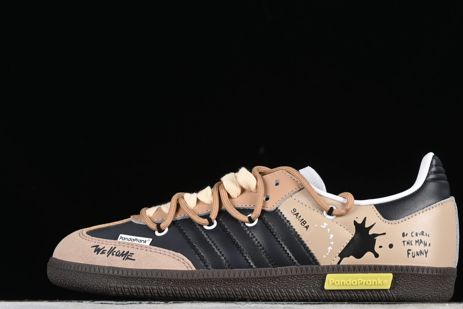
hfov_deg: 20.8
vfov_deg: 14.0
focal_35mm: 98
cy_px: 175
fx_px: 1260
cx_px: 254
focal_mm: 50
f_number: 7.1
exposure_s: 1/60
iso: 160
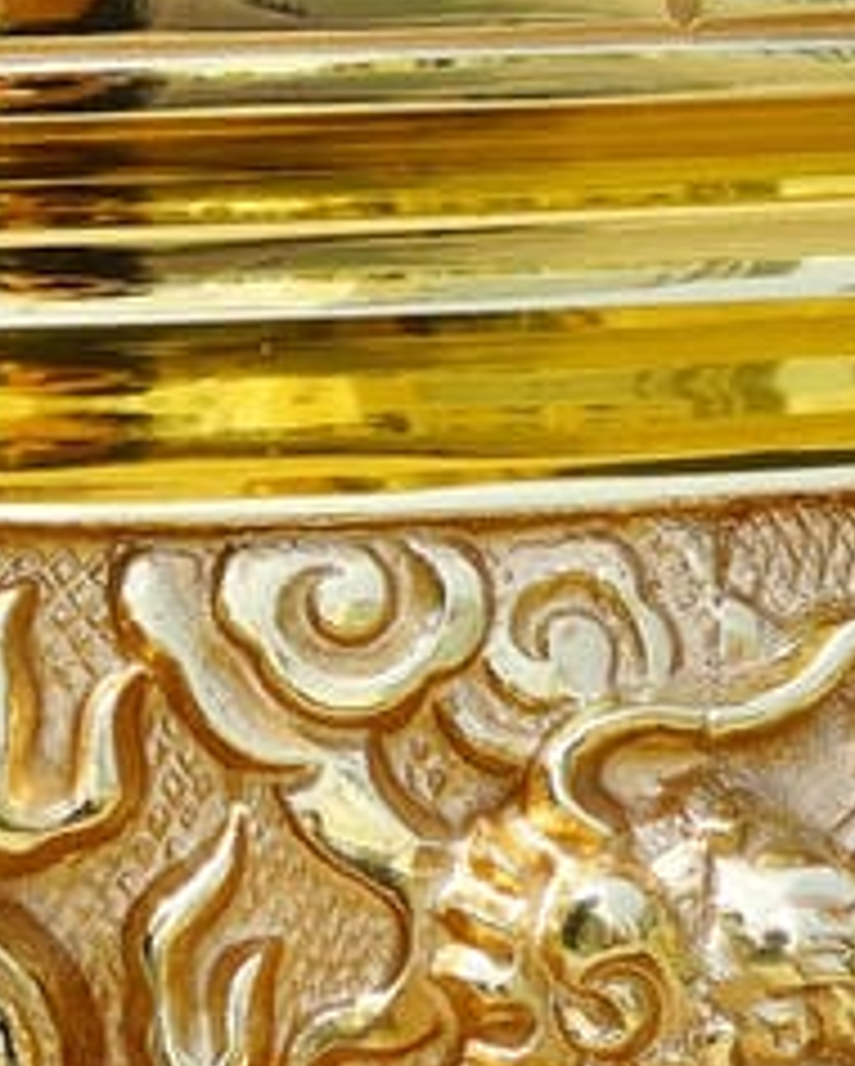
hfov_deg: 6.2
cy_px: 63
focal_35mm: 249
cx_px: -387
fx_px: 7866
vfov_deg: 7.7
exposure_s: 1/1000
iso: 200
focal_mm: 35
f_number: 4.5
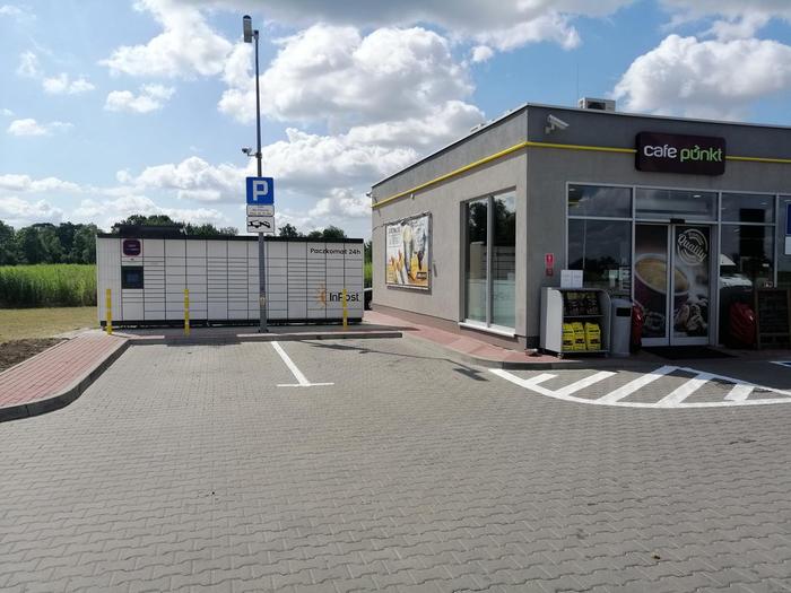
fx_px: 617
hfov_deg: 65.3
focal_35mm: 27
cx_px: 396
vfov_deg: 51.4
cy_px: 296
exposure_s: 1/2232
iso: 50
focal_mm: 3.95
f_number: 1.8
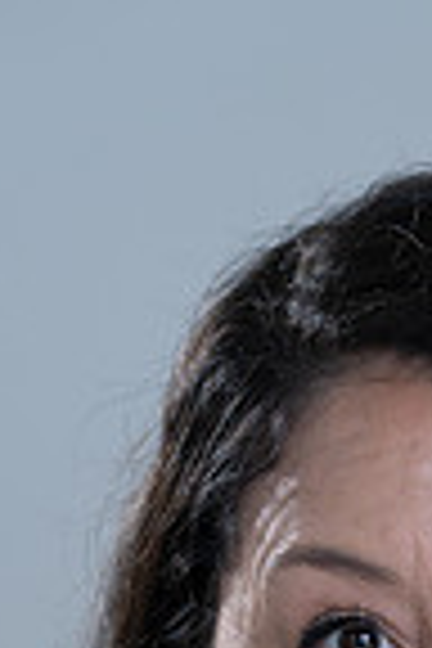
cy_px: 896
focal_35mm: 488
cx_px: 459
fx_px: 8783
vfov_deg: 4.2
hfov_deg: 2.8
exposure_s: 1/200
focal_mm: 156
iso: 160
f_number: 5.6
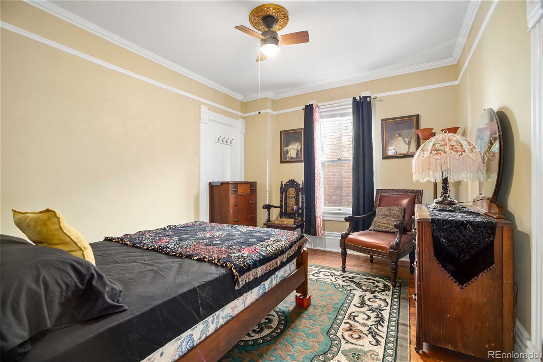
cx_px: 272
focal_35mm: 15
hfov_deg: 100.4
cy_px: 181
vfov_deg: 77.3
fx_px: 226
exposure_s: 1/4
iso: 400
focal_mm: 15
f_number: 8
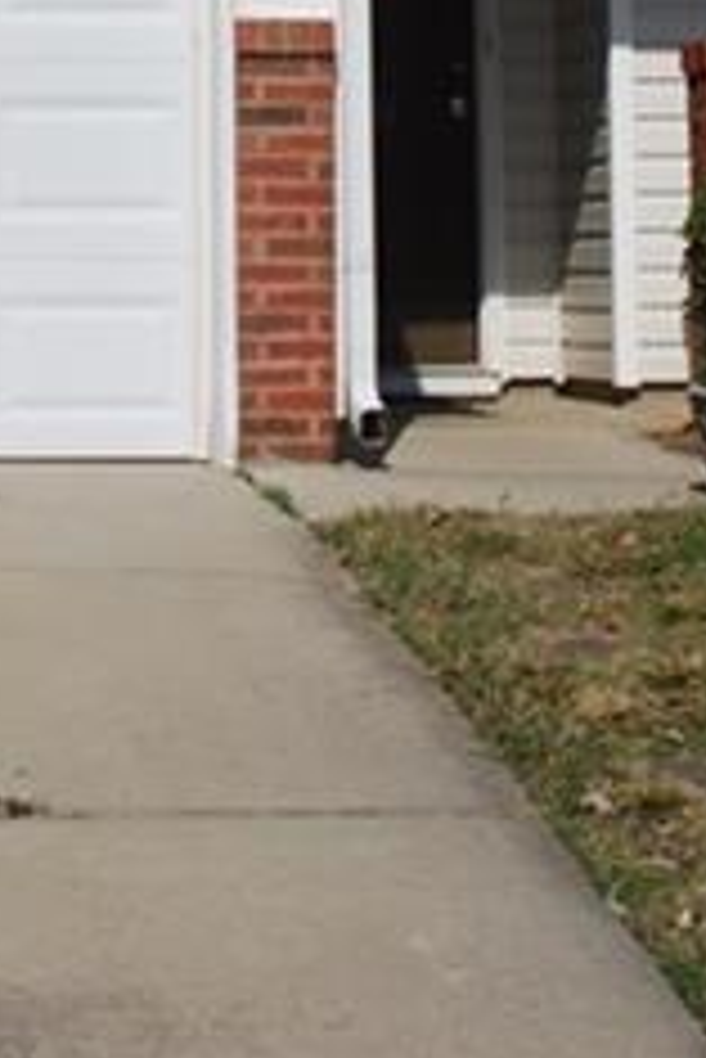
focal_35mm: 157
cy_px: -378
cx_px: -36
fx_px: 4611
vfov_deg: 12.6
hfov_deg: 8.7
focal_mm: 24
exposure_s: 1/320
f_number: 10
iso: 100
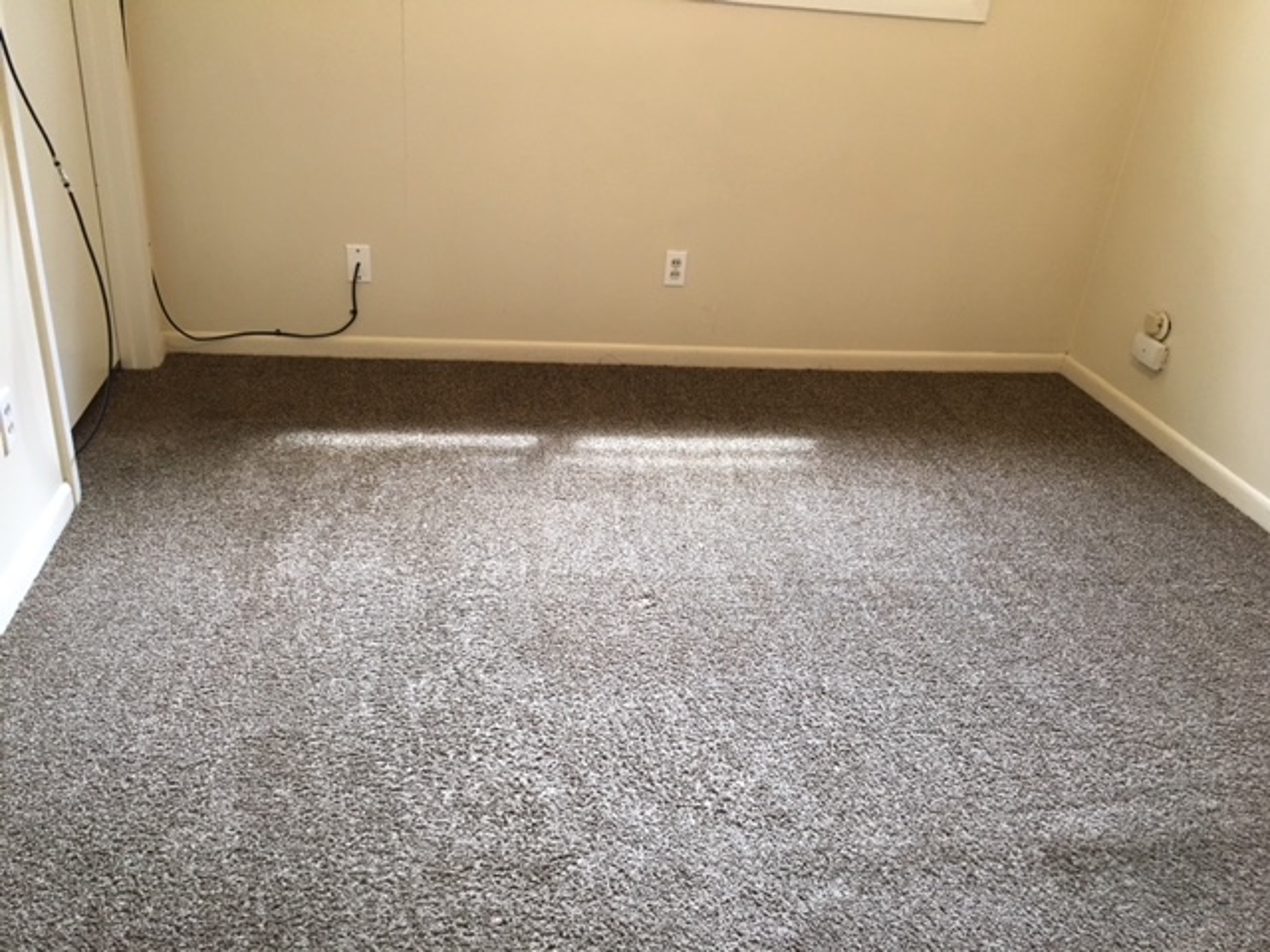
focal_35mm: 29
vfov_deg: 48.2
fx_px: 1064
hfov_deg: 61.7
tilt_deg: -28.4
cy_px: 476
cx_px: 635
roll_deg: -6.0
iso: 125
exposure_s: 1/30
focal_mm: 4.15
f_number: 2.2
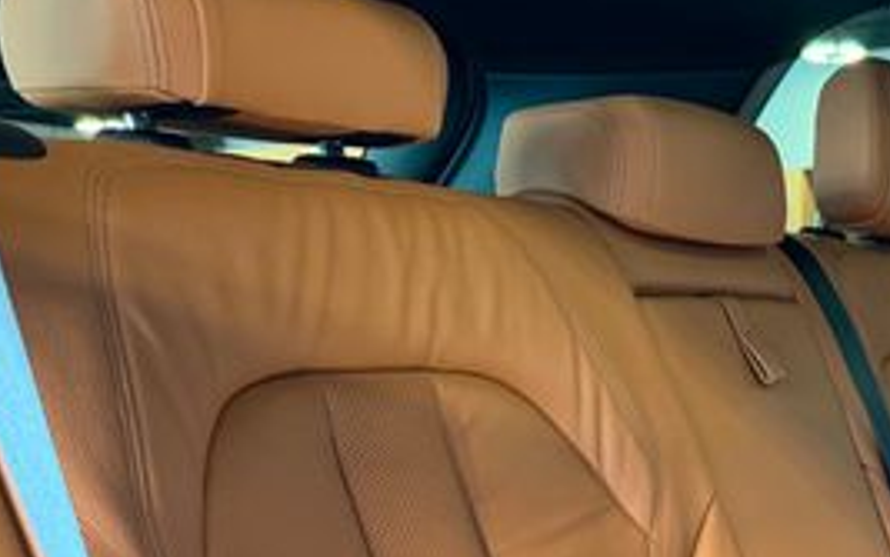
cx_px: 873
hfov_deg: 31.2
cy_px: 677
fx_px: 1480
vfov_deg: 19.9
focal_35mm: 61
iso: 400
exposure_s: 1/60
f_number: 1.78
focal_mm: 6.76
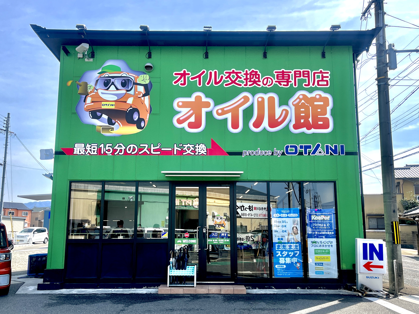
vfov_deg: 53.1
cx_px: 210
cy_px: 157
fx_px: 315
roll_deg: +0.4
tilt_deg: +8.7
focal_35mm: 26
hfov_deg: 67.3
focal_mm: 5.1
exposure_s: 1/2309
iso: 50
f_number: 1.6
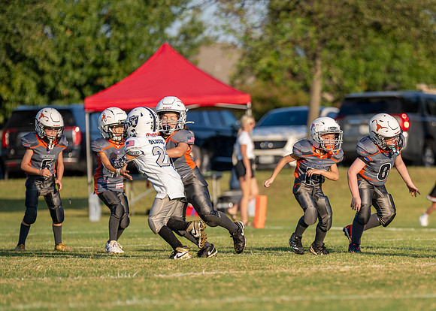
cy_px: 209
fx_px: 3731
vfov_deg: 4.8
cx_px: 312
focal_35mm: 301
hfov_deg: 6.7
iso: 320
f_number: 2.8
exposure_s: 1/5000
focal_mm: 200
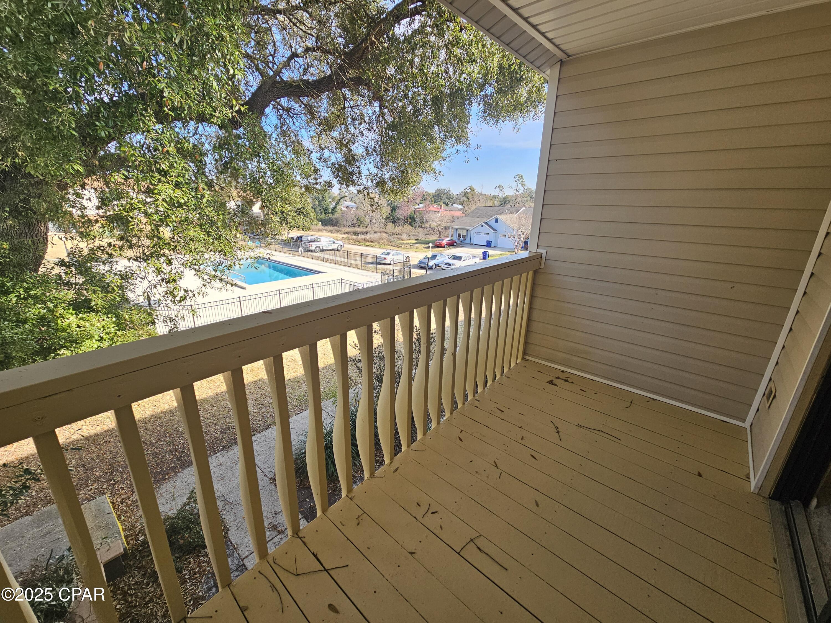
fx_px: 312
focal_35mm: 13
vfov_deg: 89.9
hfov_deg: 106.2
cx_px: 416
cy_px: 312
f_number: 2.2
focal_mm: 2.2
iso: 50
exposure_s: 1/300
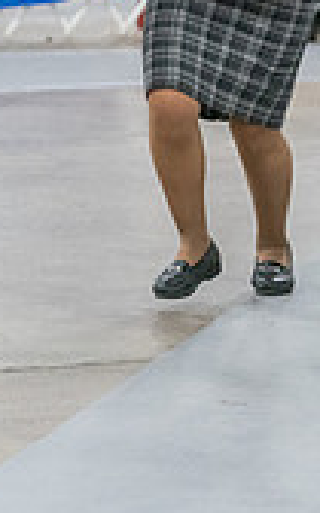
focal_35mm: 335
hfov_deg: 3.9
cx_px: 375
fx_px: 4674
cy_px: -35
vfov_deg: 6.2
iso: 6400
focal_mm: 95
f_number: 2.8
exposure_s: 1/320
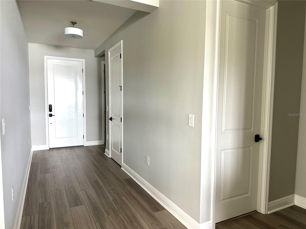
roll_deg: -0.6
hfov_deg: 71.6
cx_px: 153
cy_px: 114
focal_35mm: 24
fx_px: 212
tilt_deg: -4.0
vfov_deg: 56.8
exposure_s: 1/60
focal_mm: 6.86
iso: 320
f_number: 1.78
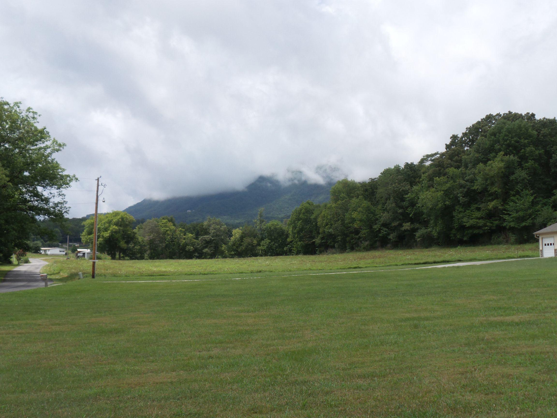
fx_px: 676
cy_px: 209
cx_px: 278
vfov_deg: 34.3
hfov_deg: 44.8
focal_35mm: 42
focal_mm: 7.5
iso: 100
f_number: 4
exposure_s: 1/1000
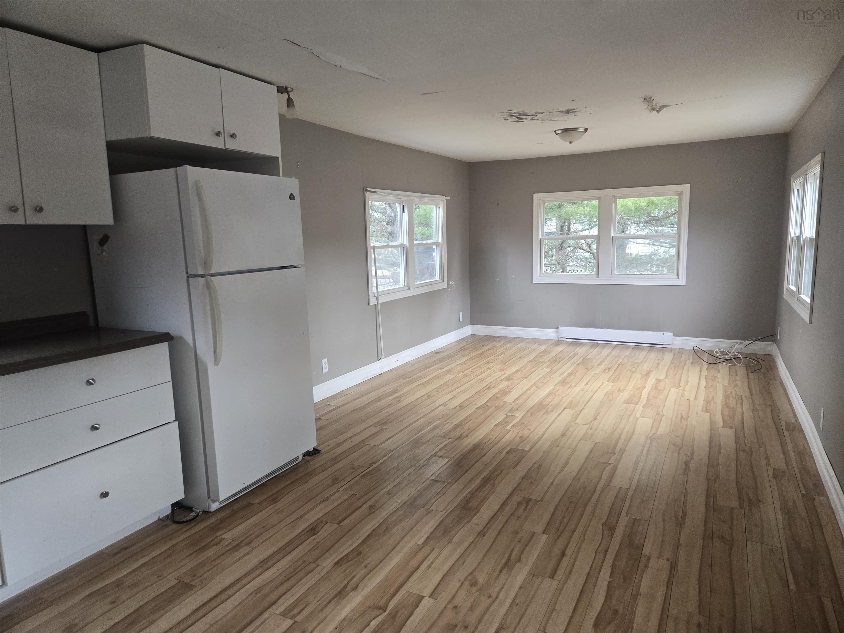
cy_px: 316
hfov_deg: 73.9
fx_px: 561
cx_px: 422
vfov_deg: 58.9
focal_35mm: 23
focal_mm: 5.4
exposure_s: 1/180
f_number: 1.8
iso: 200
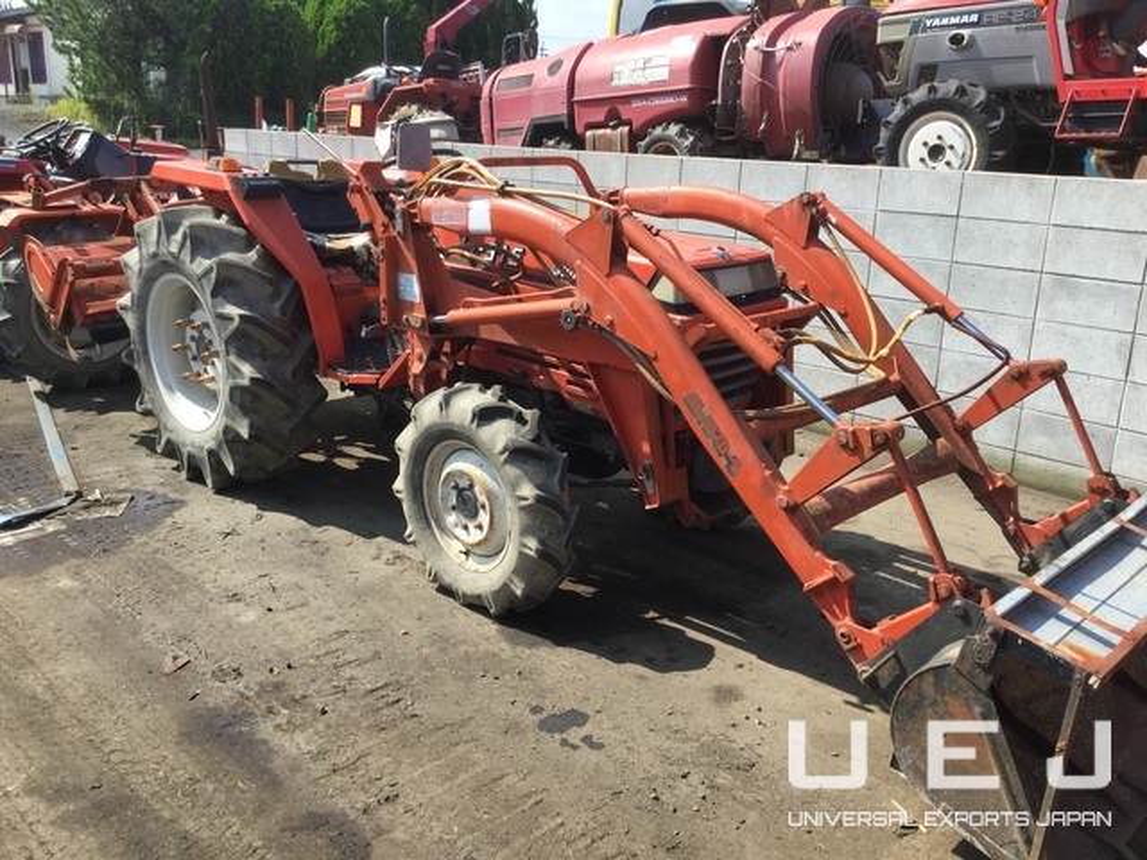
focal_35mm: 31
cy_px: 430
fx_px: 1027
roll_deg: -2.6
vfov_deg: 45.4
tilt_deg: -16.5
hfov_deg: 58.4
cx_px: 574
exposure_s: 1/708
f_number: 2.4
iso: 25
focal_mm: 3.3
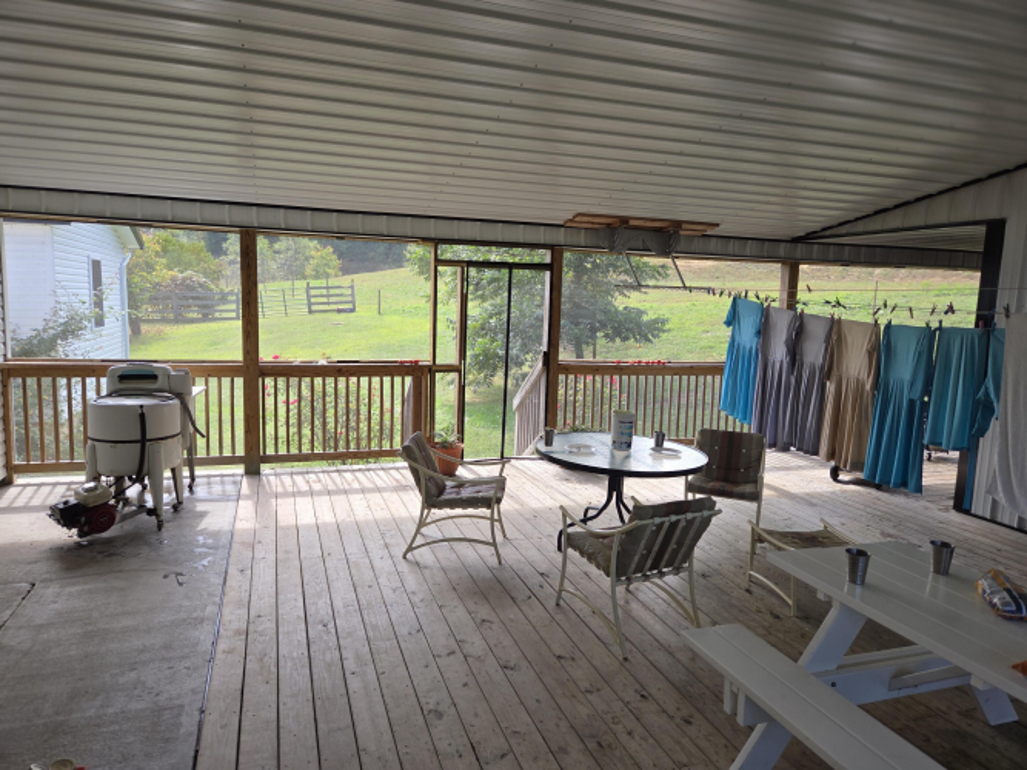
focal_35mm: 23
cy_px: 385
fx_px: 682
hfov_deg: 73.9
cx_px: 514
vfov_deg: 58.9
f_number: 1.8
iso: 80
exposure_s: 1/645
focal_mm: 5.4
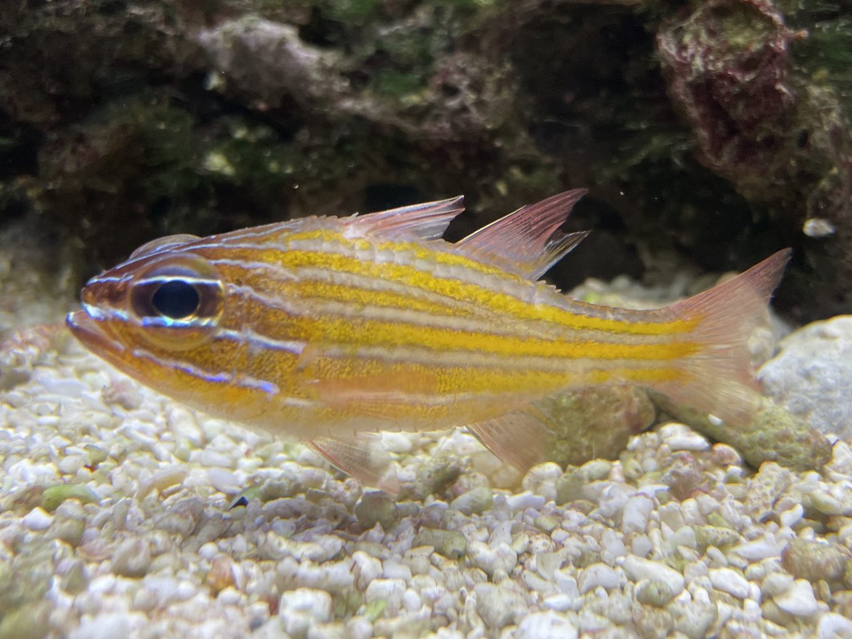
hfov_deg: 67.3
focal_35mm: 26
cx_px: 426
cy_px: 320
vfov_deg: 53.1
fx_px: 640
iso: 100
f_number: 1.6
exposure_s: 1/111
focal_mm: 4.2
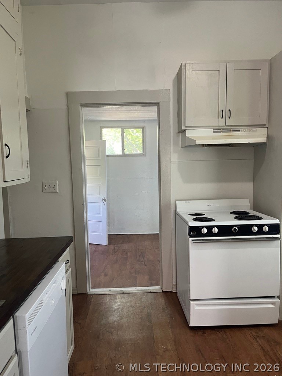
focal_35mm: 26
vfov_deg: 67.3
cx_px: 141
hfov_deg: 53.1
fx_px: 282
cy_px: 188
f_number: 1.6
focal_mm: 5.1
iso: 200
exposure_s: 1/60
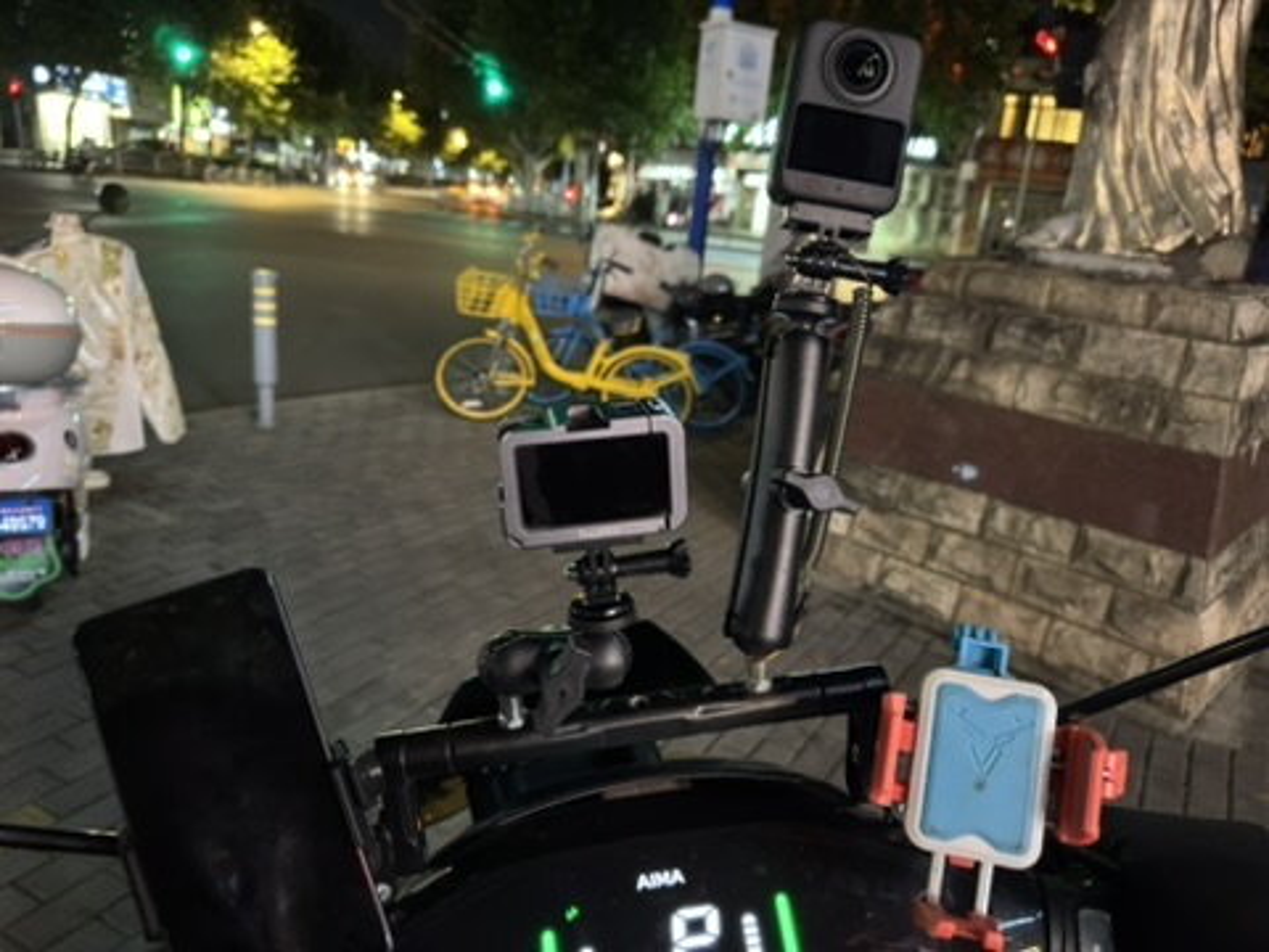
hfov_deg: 71.6
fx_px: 880
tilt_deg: -17.3
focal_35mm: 24
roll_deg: -6.1
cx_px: 634
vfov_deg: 56.8
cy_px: 476
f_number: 1.78
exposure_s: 1/17
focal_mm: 6.76
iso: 800
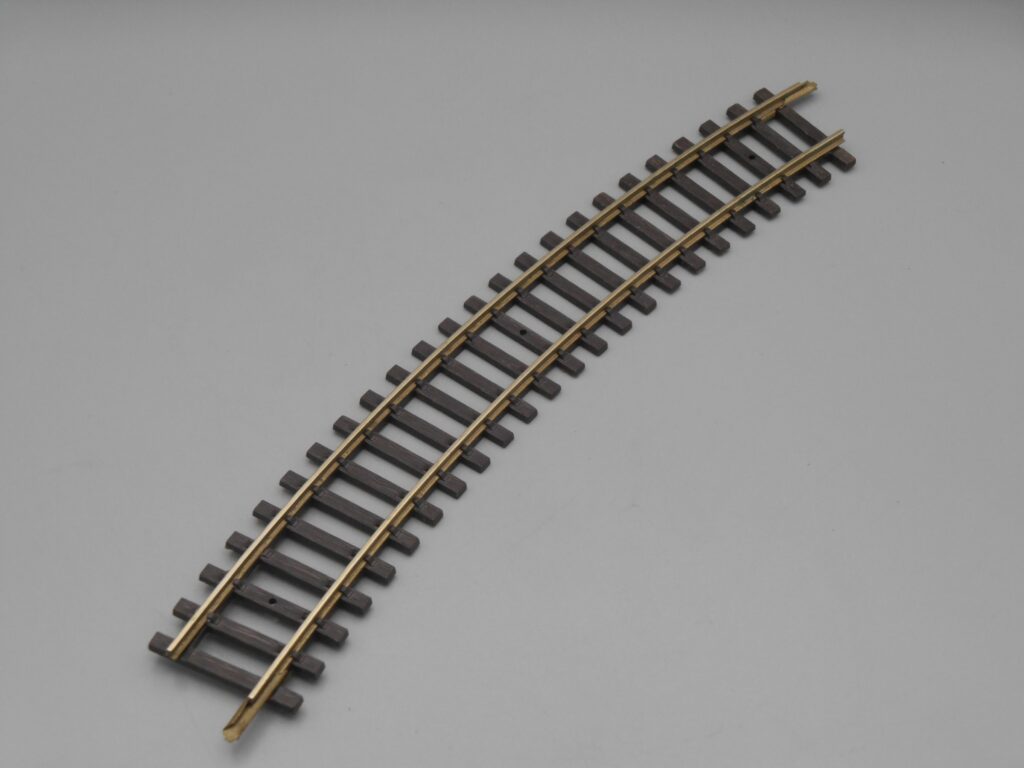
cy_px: 384
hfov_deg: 27.8
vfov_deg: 21.0
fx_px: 2071
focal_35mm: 70
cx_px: 512
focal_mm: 12.5
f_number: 4.5
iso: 200
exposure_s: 1/250
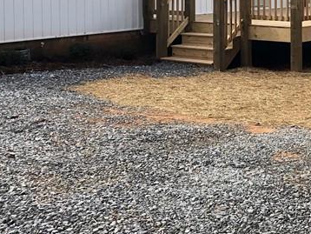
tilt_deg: -1.8
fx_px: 719
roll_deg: +0.7
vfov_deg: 17.9
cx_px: 326
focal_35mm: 80
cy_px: -7
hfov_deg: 23.2
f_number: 1.8
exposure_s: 1/392
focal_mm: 3.99
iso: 20
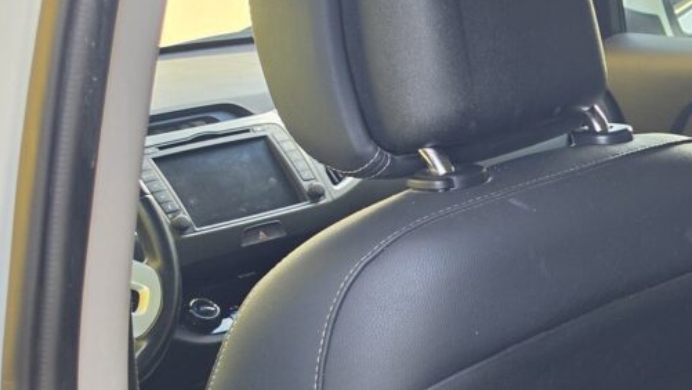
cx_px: 923
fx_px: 1468
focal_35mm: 80
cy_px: 469
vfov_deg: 14.6
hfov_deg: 23.2
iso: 80
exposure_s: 1/180
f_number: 1.4
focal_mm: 6.5
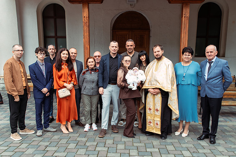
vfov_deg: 43.7
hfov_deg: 62.2
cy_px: 85
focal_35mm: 30
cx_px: 120
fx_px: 196
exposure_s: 1/250
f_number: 3.5
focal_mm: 24
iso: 250
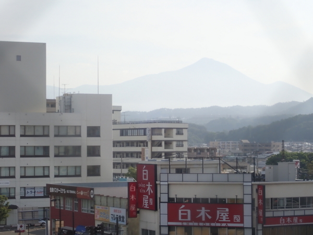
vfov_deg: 14.8
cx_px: 156
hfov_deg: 19.6
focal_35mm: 100
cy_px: 118
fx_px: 904
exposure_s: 1/250
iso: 100
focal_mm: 18
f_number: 6.3
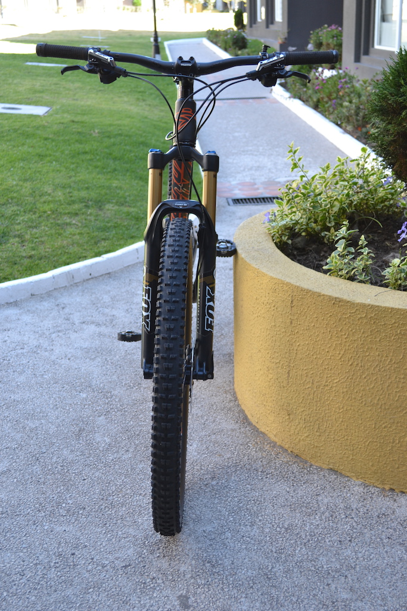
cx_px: 204
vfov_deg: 43.6
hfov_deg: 29.9
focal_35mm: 45
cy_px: 306
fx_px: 763
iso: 400
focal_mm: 30
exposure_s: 1/125
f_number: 5.6
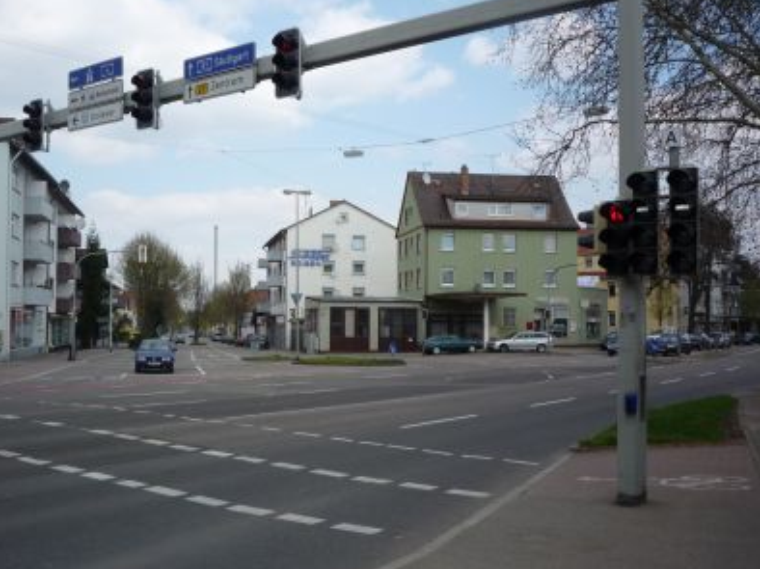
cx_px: 299
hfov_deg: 47.6
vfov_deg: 36.8
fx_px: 856
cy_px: 299
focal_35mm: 39
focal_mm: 5.2
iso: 100
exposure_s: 1/400
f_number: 5
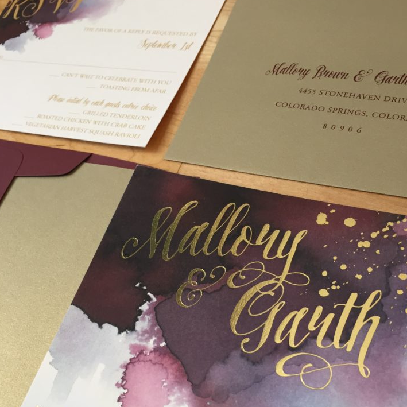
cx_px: 205
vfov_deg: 44.0
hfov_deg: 44.9
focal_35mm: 37
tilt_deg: -59.9
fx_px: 492
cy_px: 286
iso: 64
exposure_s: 1/30
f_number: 2.2
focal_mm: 4.15
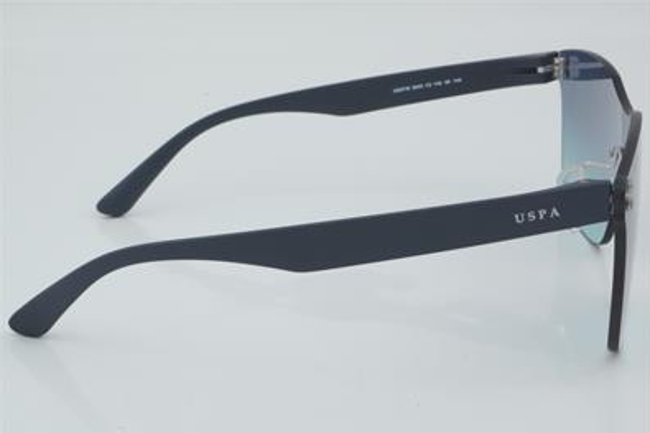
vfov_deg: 16.3
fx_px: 1507
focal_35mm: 84
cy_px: 217
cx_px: 327
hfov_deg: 24.3
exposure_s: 1/3
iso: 100
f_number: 32
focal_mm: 55
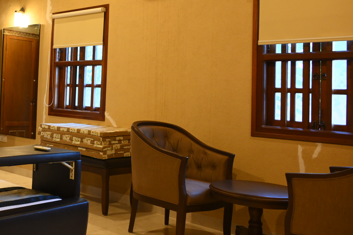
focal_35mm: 47
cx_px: 24
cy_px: 70
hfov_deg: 38.5
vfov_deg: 28.4
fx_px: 461
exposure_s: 1/60
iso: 1600
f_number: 4
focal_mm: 24
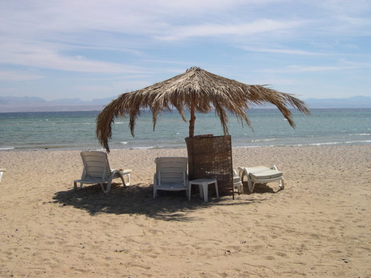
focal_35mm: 38
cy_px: 139
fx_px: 407
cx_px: 186
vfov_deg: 37.7
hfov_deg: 49.0
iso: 100
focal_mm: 8
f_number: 7.6
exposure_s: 1/363
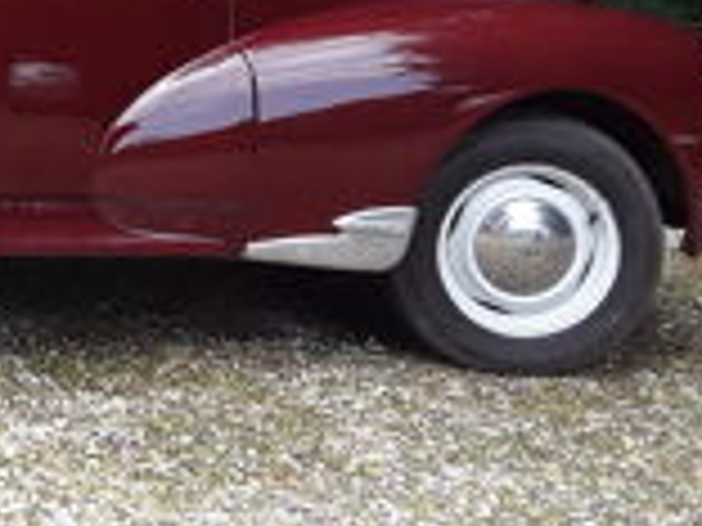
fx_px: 1683
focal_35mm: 83
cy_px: -9
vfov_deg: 17.3
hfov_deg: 21.4
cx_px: -207
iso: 40
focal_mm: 2.91
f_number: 1.9
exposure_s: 1/263
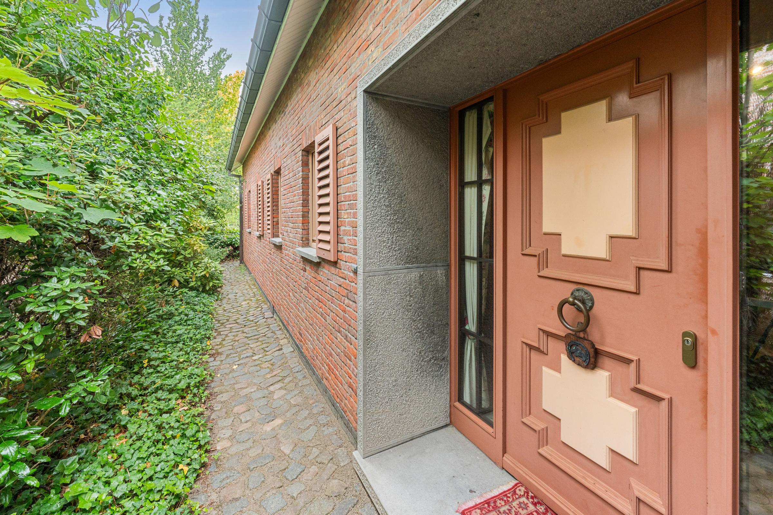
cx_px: 386
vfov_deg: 81.2
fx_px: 301
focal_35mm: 14
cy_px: 258
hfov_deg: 104.3
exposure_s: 1/50
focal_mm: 14
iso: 1000
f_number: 11
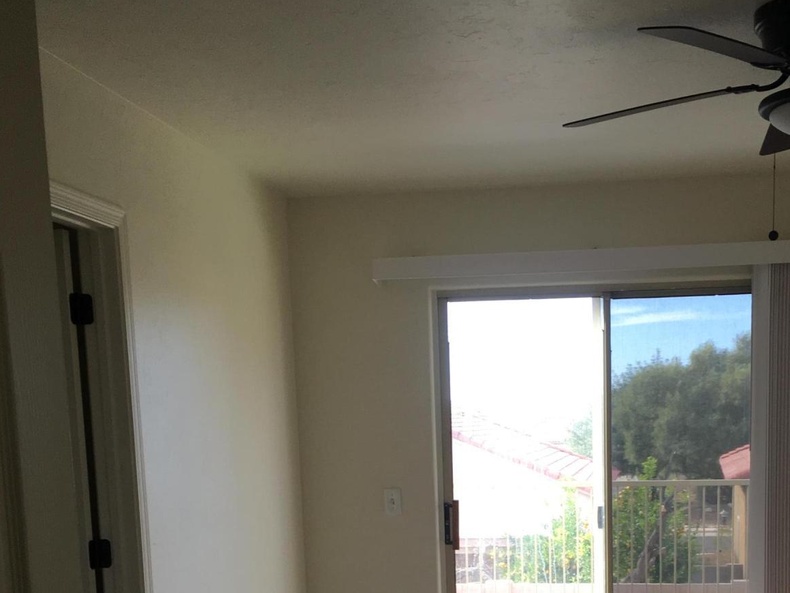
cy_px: 588
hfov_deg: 38.0
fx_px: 1141
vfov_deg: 27.5
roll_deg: +1.2
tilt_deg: -7.7
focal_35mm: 50
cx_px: 494
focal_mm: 4.15
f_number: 2.2
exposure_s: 1/120
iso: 32
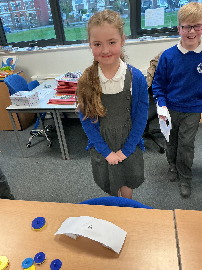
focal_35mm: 29
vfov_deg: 61.7
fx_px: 226
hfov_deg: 48.2
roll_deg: +7.6
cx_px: 101
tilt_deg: -29.7
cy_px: 135
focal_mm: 3
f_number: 1.8
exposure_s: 1/60
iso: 125
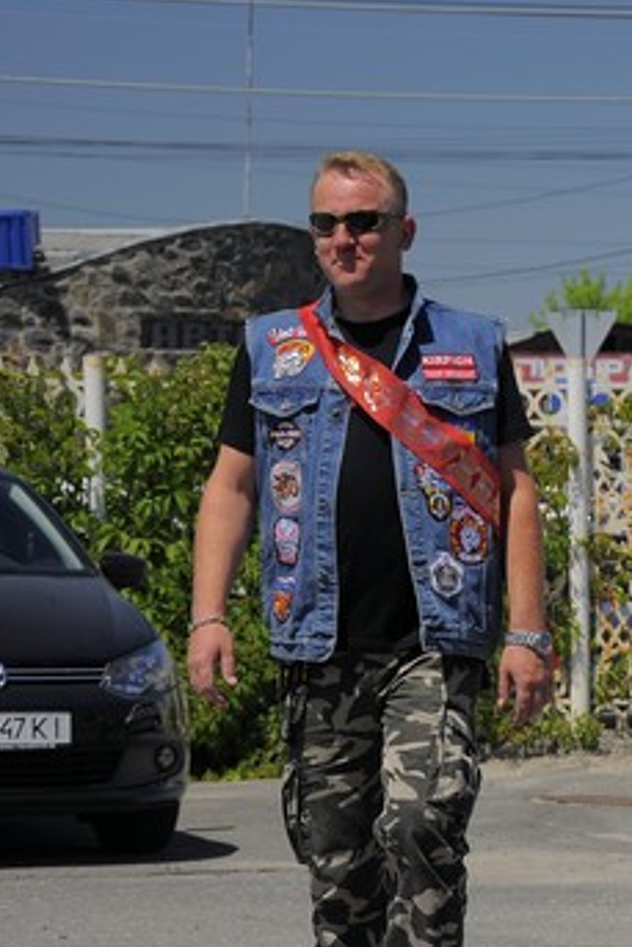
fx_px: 4656
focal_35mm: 177
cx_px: 789
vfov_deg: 11.6
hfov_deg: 7.7
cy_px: 610
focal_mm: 58
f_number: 5
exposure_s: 1/320
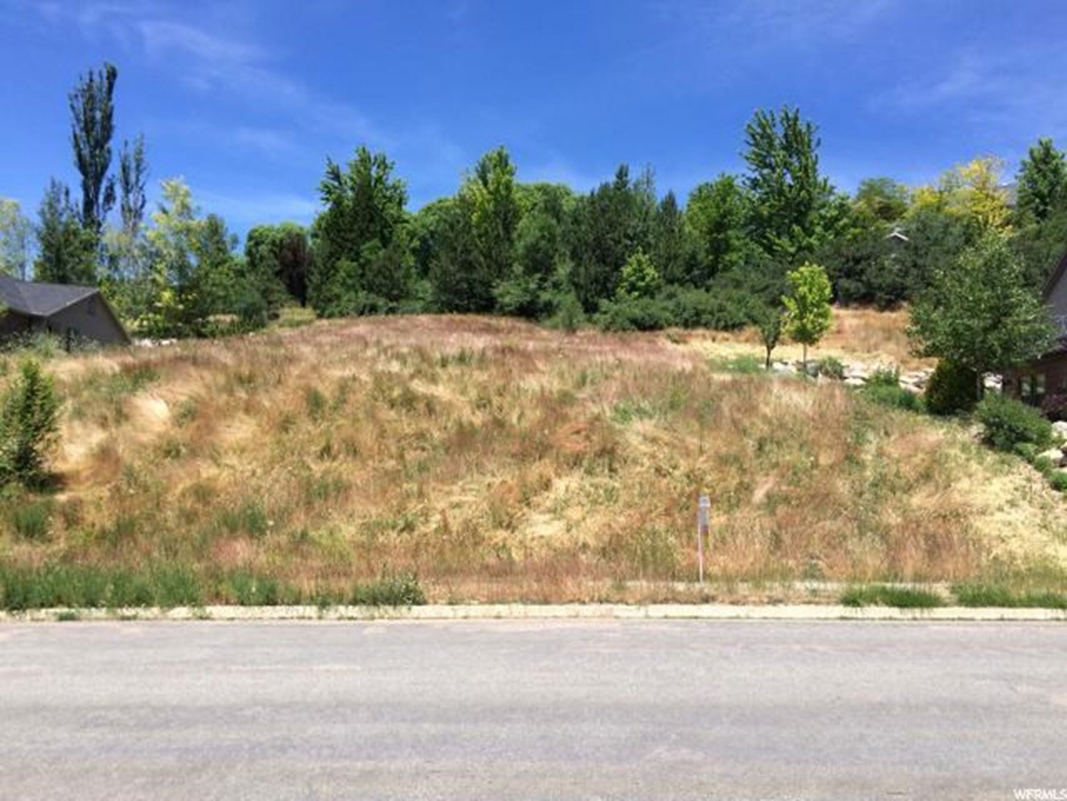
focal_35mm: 29
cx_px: 534
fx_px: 894
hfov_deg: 61.7
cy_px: 400
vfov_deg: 48.2
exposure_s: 1/1580
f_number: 2.2
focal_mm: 4.15
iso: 32
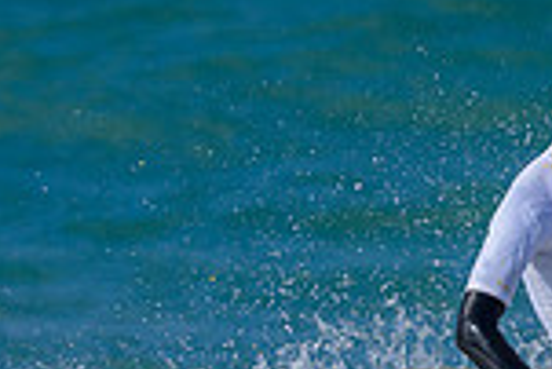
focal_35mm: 4211
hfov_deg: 0.5
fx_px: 64629
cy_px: 551
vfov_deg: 0.3
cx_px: 664
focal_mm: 800
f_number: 6.3
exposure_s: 1/2000
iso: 220
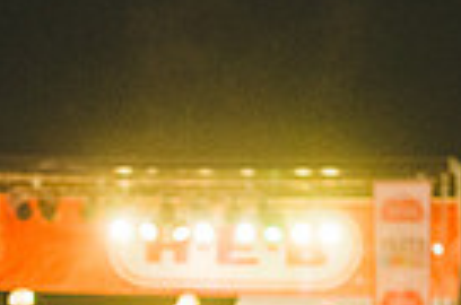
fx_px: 2798
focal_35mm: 219
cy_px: 527
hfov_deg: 9.4
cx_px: 72
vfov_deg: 6.1
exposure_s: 1/125
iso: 2000
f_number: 2.8
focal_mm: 50
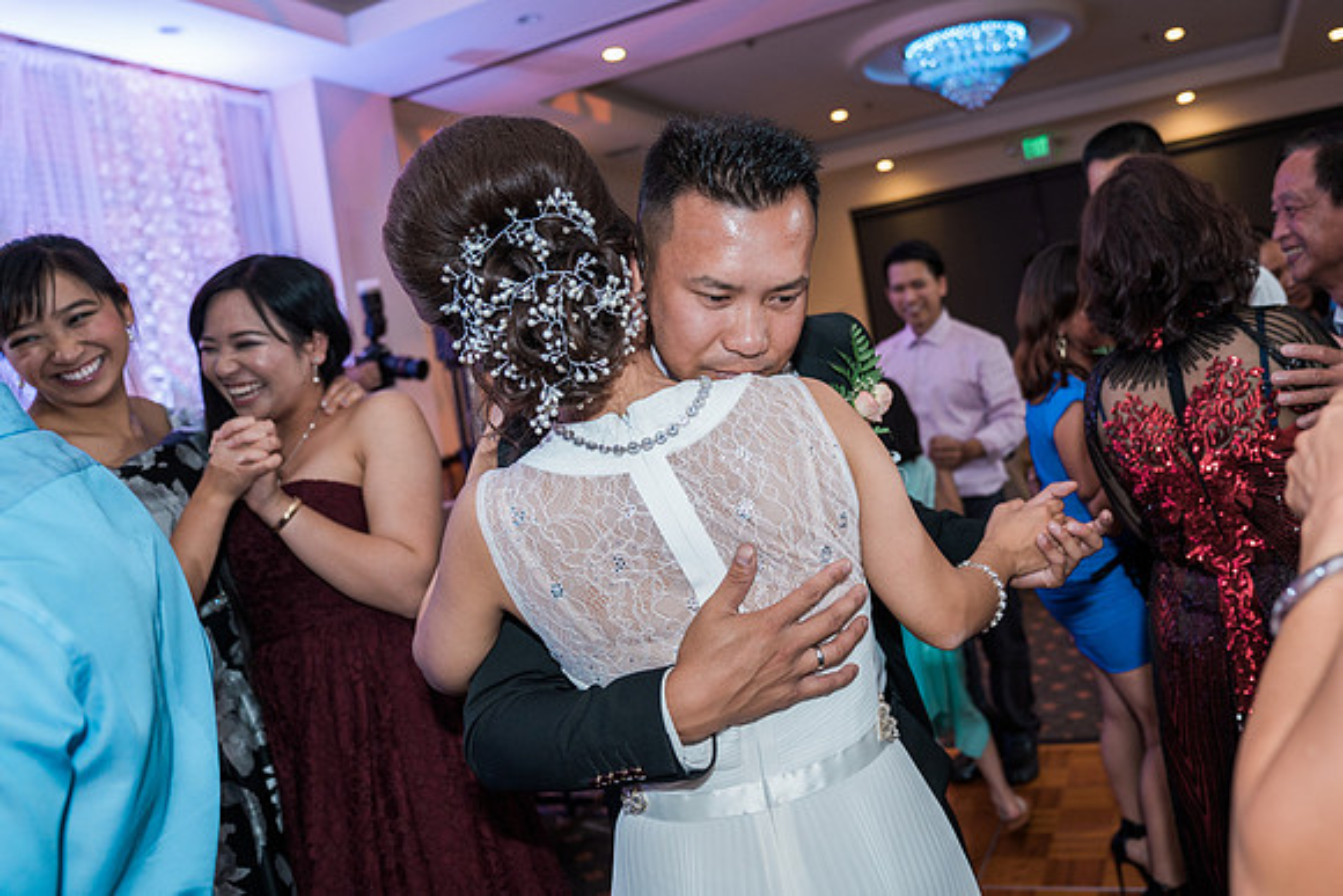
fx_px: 1035
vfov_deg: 46.7
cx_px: 776
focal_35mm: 28
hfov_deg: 65.6
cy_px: 378
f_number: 2.8
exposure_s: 1/160
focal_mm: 24
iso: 800
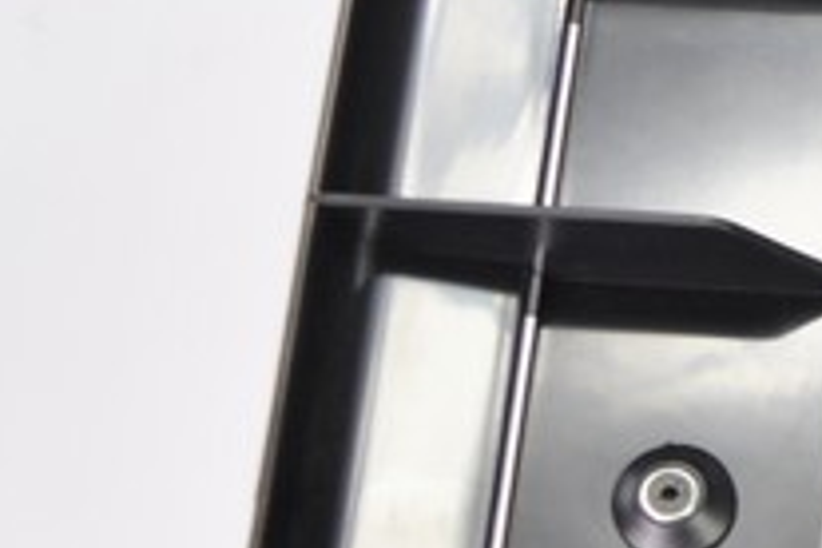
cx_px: 2017
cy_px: 727
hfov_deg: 10.3
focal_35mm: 170
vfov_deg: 7.9
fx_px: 3892
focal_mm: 23
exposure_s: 1/40
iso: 450
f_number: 5.6
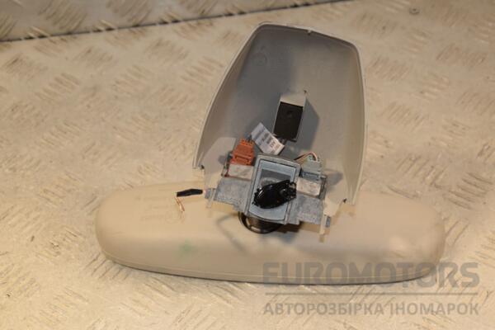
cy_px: 165
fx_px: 1072
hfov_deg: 26.0
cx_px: 248
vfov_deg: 17.5
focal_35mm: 78
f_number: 7.1
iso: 800
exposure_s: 1/200
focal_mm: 52
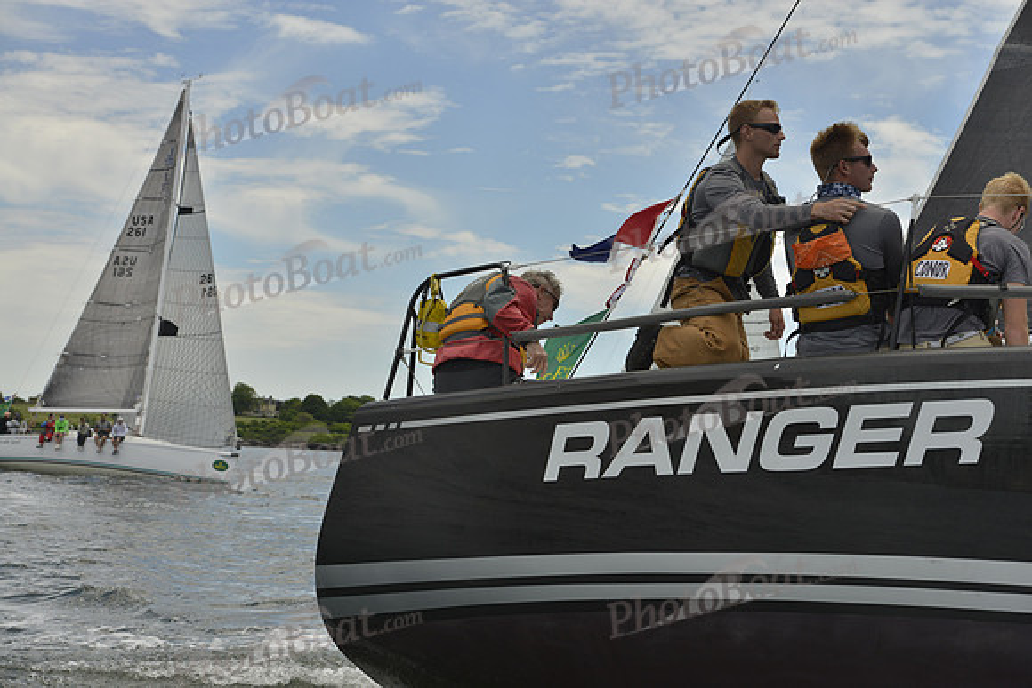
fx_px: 2007
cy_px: 344
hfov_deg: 28.8
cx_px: 516
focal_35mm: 70
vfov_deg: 19.5
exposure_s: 1/1600
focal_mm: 70
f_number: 7.1
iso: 280
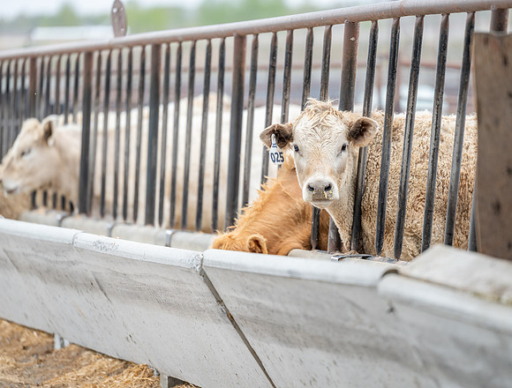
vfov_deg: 6.2
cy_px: 186
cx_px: 319
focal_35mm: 242
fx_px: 3592
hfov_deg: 8.2
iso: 125
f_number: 2.8
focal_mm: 200
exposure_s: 1/320
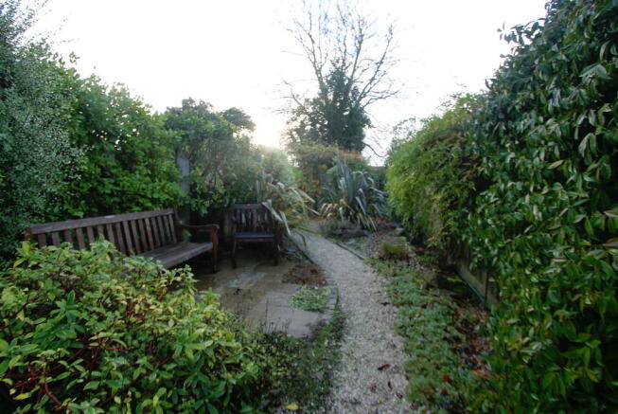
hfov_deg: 94.9
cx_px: 309
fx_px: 284
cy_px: 207
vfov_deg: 72.2
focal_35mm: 16
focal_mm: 11
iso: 100
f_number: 4.5
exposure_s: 1/40
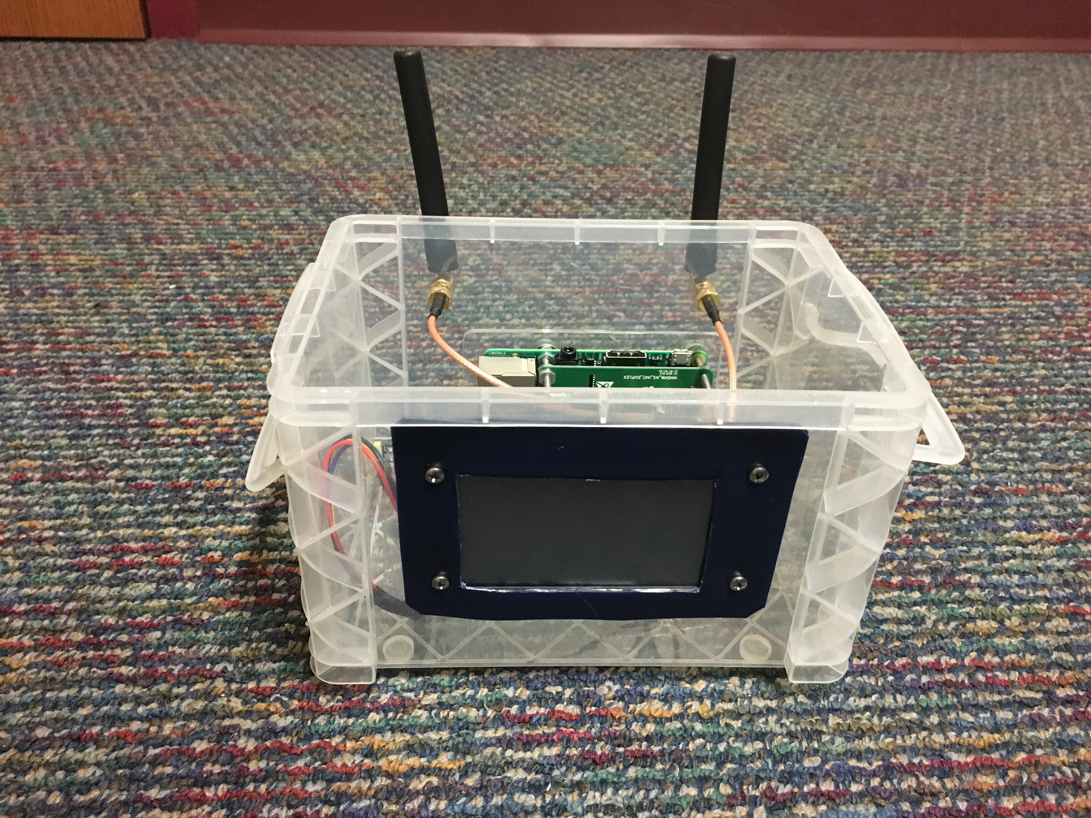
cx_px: 546
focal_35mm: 29
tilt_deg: -34.2
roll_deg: -1.4
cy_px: 409
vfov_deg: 48.2
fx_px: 914
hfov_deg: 61.7
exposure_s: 1/15
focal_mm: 4.15
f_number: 2.2
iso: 250
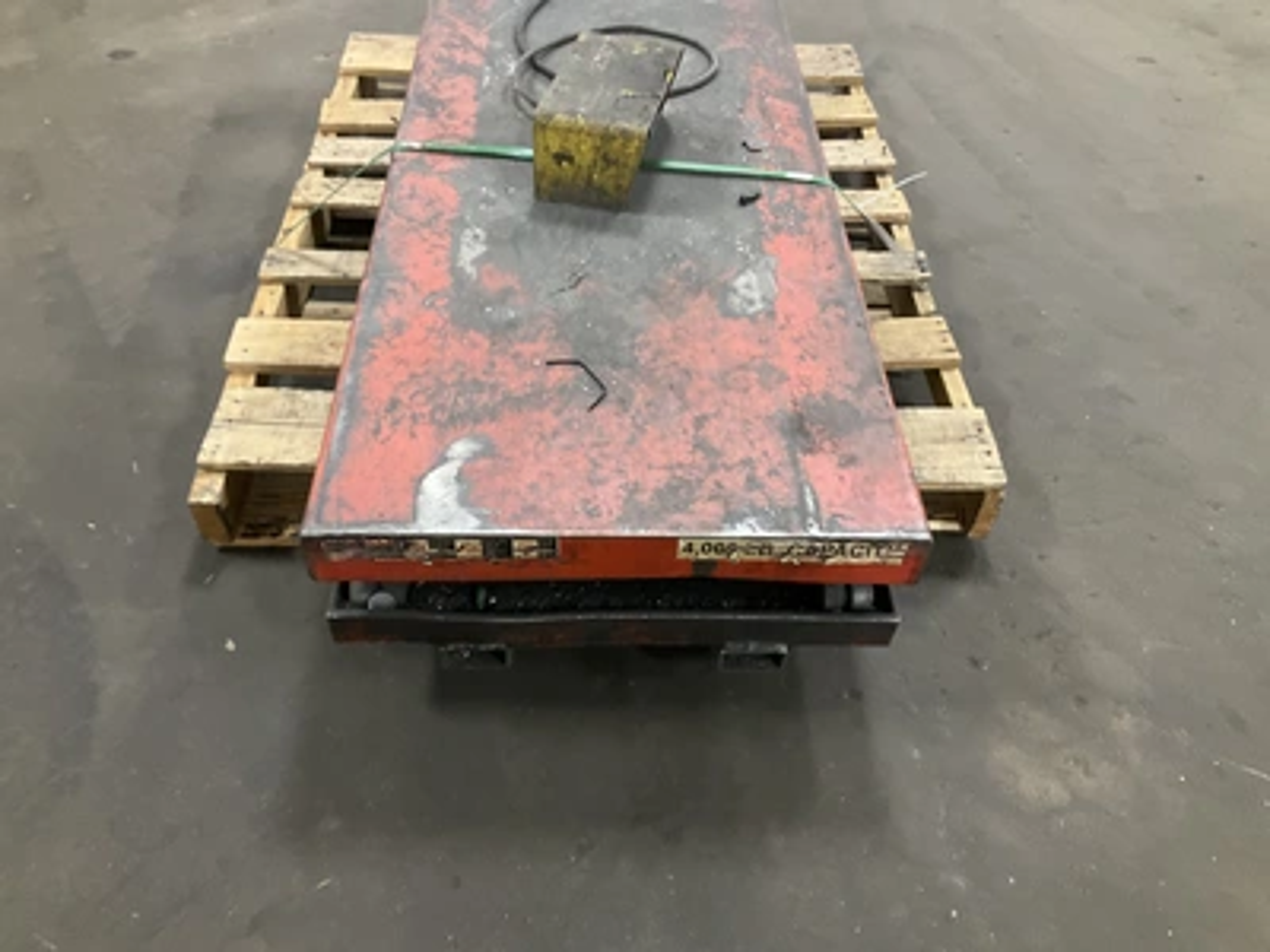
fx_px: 1064
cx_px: 635
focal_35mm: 29
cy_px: 476
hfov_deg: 61.7
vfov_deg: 48.2
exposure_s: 1/40
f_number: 1.8
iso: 250
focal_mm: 3
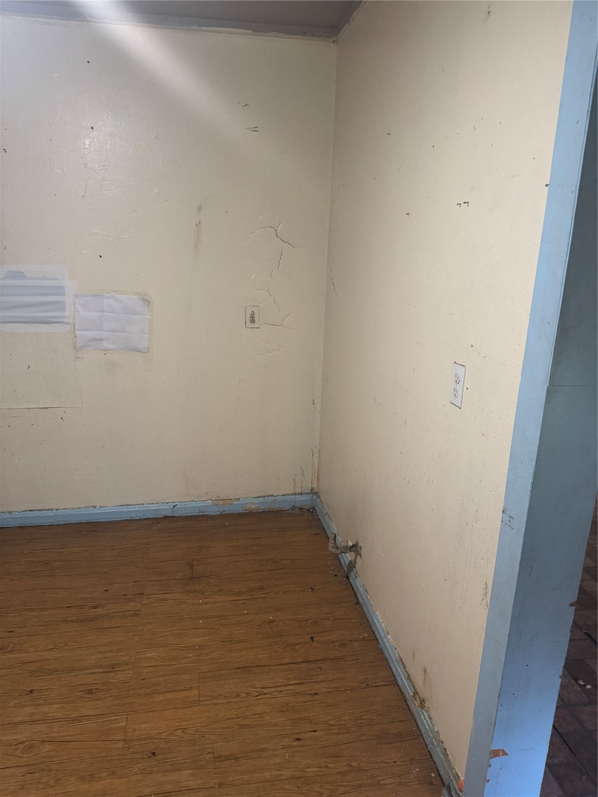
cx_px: 299
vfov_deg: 71.6
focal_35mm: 24
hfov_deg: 56.8
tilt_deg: -13.7
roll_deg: -2.5
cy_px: 398
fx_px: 553
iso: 400
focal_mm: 6.76
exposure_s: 1/60
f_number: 1.78
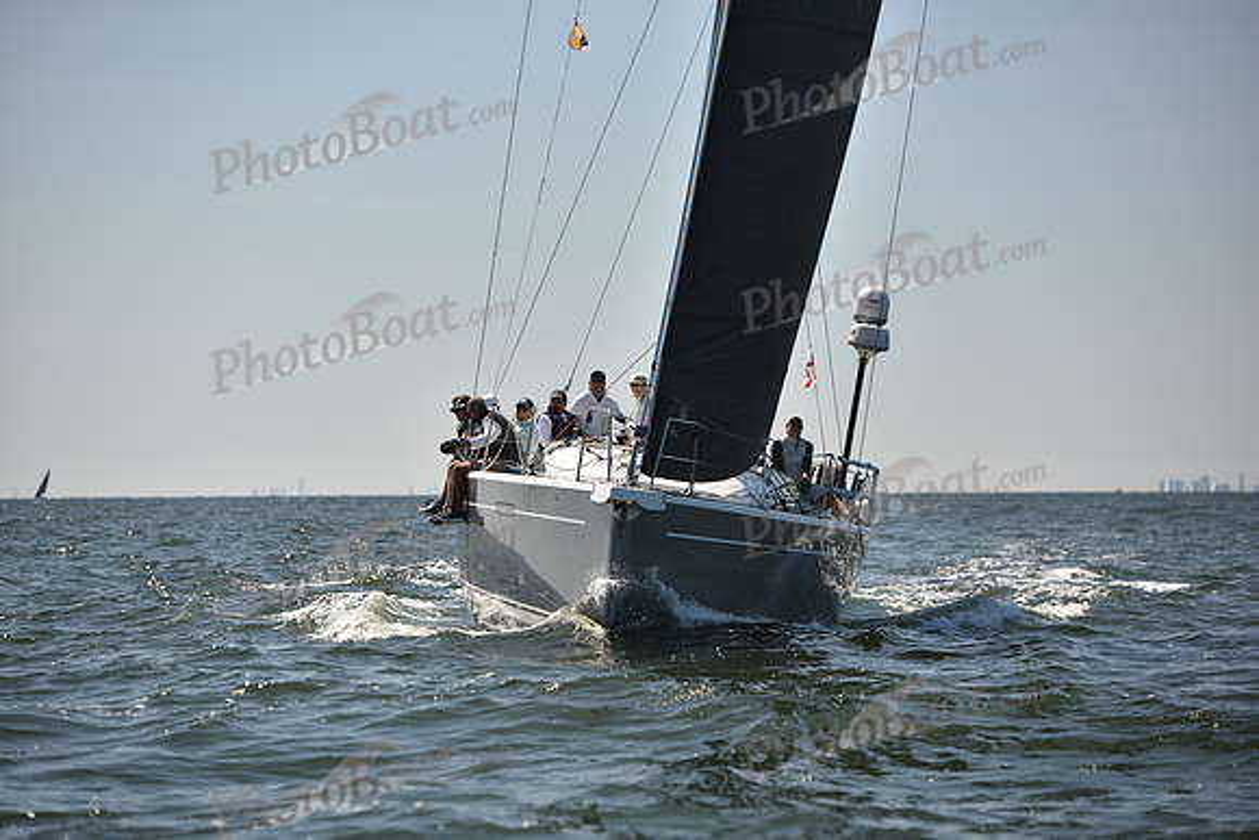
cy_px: 420
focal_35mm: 135
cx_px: 630
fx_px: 4722
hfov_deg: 15.2
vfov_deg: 10.2
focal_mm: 135
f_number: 3.5
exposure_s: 1/1600
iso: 250
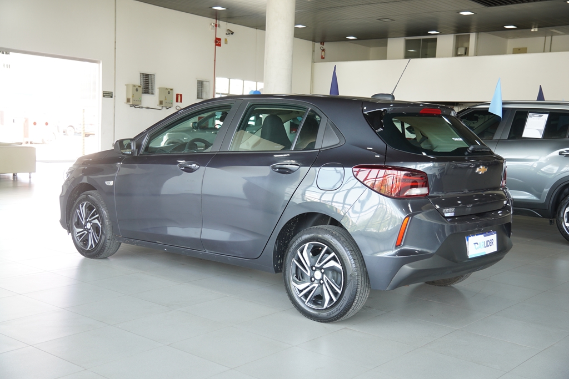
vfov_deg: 31.9
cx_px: 284
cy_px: 190
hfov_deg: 46.4
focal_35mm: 42
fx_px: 664
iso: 200
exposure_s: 1/50
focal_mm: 28
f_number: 3.2
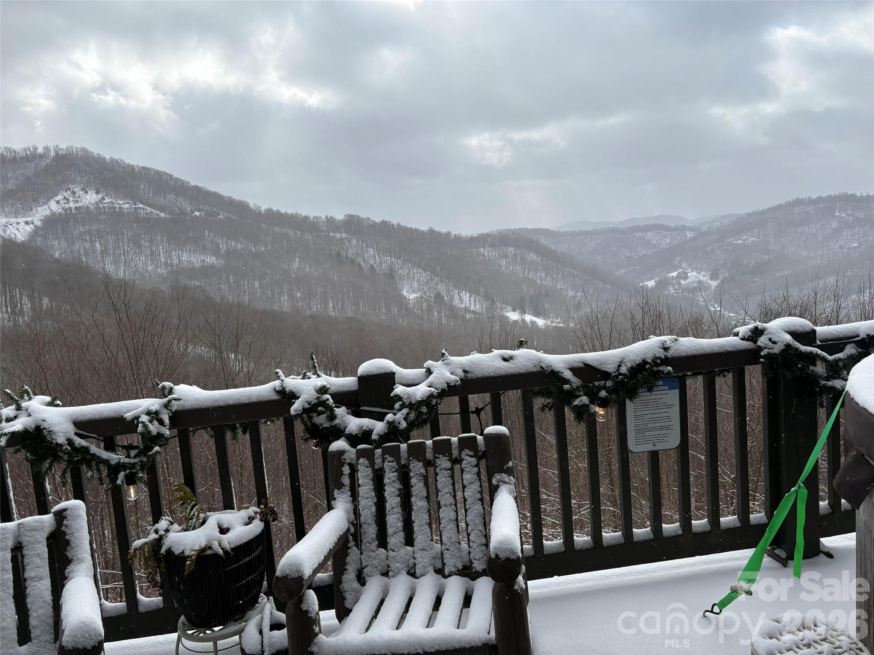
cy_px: 328
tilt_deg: -8.1
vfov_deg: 53.1
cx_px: 437
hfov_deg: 67.3
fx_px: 656
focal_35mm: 26
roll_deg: +4.3
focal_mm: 5.96
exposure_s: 1/2451
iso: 50
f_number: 1.6
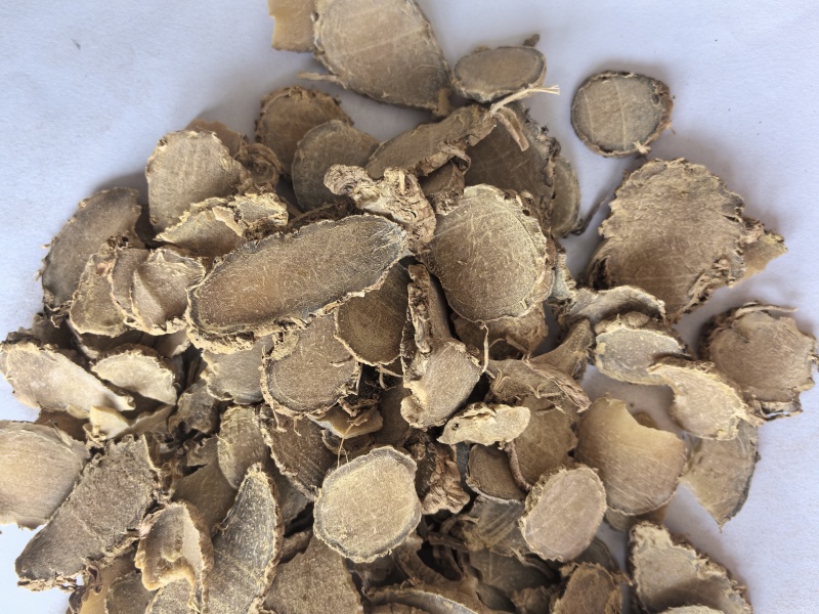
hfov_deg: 65.3
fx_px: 639
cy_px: 307
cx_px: 410
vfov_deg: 51.4
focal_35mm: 27
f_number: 2
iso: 125
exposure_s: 1/100
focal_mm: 5.75
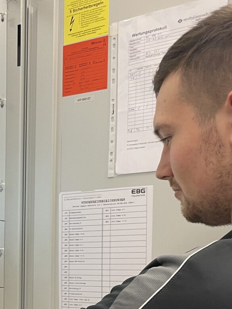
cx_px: 10
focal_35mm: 64
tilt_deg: -2.4
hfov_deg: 22.2
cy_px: 282
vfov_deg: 29.0
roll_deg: -1.3
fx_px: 572
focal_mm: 4.2
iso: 125
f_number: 1.6
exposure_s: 1/50
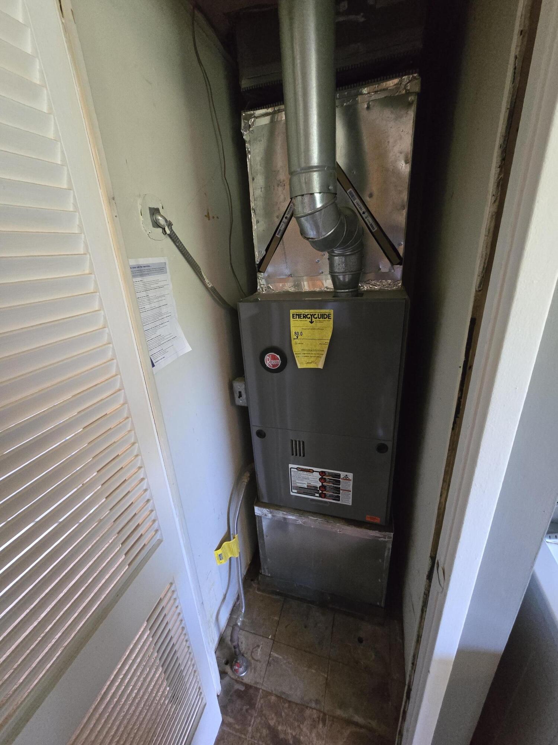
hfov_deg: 89.9
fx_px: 279
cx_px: 279
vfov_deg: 106.2
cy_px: 372
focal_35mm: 13
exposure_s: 1/60
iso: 1250
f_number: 2.2
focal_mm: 2.2
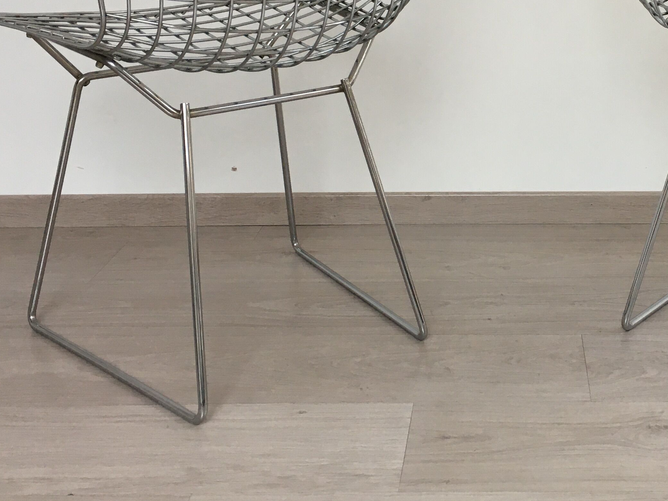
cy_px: 118
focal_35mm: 56
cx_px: 518
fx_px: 1081
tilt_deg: -13.9
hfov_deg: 33.5
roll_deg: -0.3
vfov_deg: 25.7
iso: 25
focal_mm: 4.15
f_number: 2.2
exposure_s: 1/33
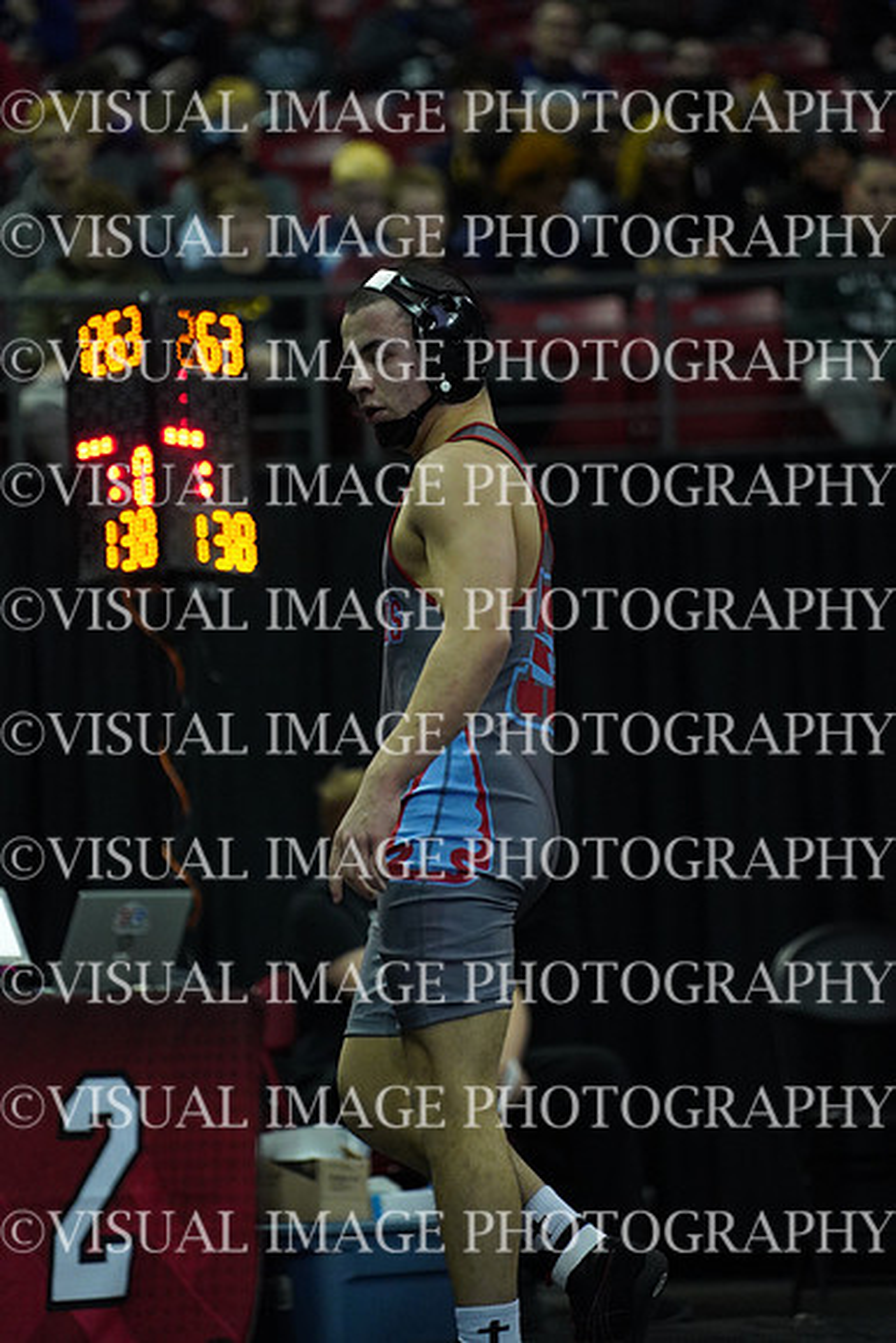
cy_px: 672
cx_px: 448
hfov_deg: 9.2
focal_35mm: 150
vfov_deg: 13.7
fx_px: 5596
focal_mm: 150
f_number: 2.8
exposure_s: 1/1600
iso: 6400
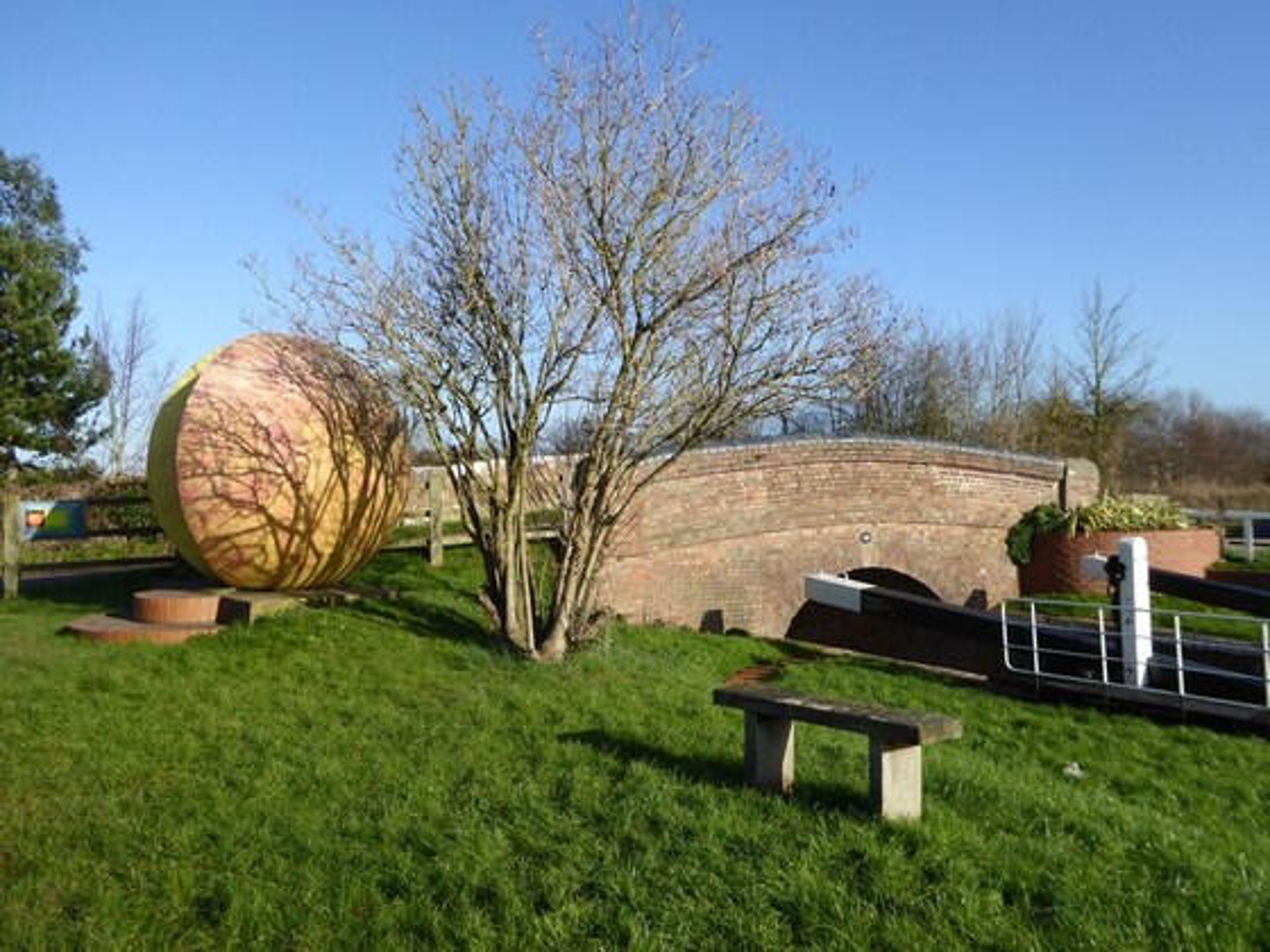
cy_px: 476
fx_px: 1064
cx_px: 635
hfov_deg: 61.7
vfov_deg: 48.2
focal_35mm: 29
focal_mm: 5
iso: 100
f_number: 3.5
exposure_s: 1/800
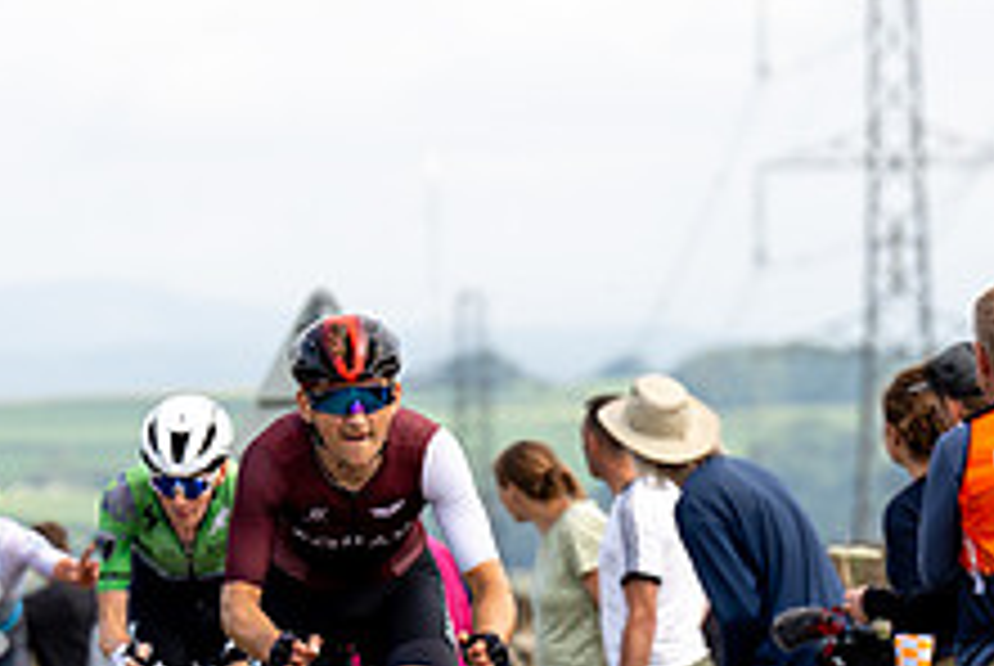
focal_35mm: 446
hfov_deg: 4.6
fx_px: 12331
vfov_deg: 3.1
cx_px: 283
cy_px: 421
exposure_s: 1/800
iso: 200
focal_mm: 170
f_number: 4.5
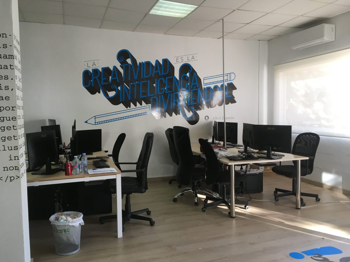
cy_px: 131
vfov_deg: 48.2
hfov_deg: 61.7
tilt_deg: -4.7
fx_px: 293
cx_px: 175
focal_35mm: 29
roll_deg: +1.2
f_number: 2.2
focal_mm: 4.15
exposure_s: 1/30
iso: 32
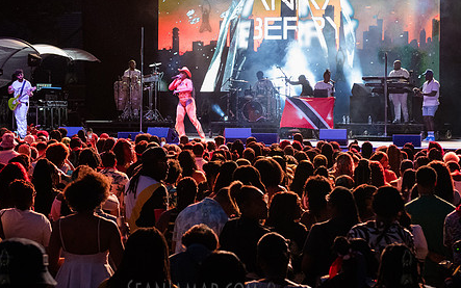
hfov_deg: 23.8
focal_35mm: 87
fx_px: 1093
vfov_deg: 15.0
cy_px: 115
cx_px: 196
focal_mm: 62
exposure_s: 1/400
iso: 6400
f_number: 4.5
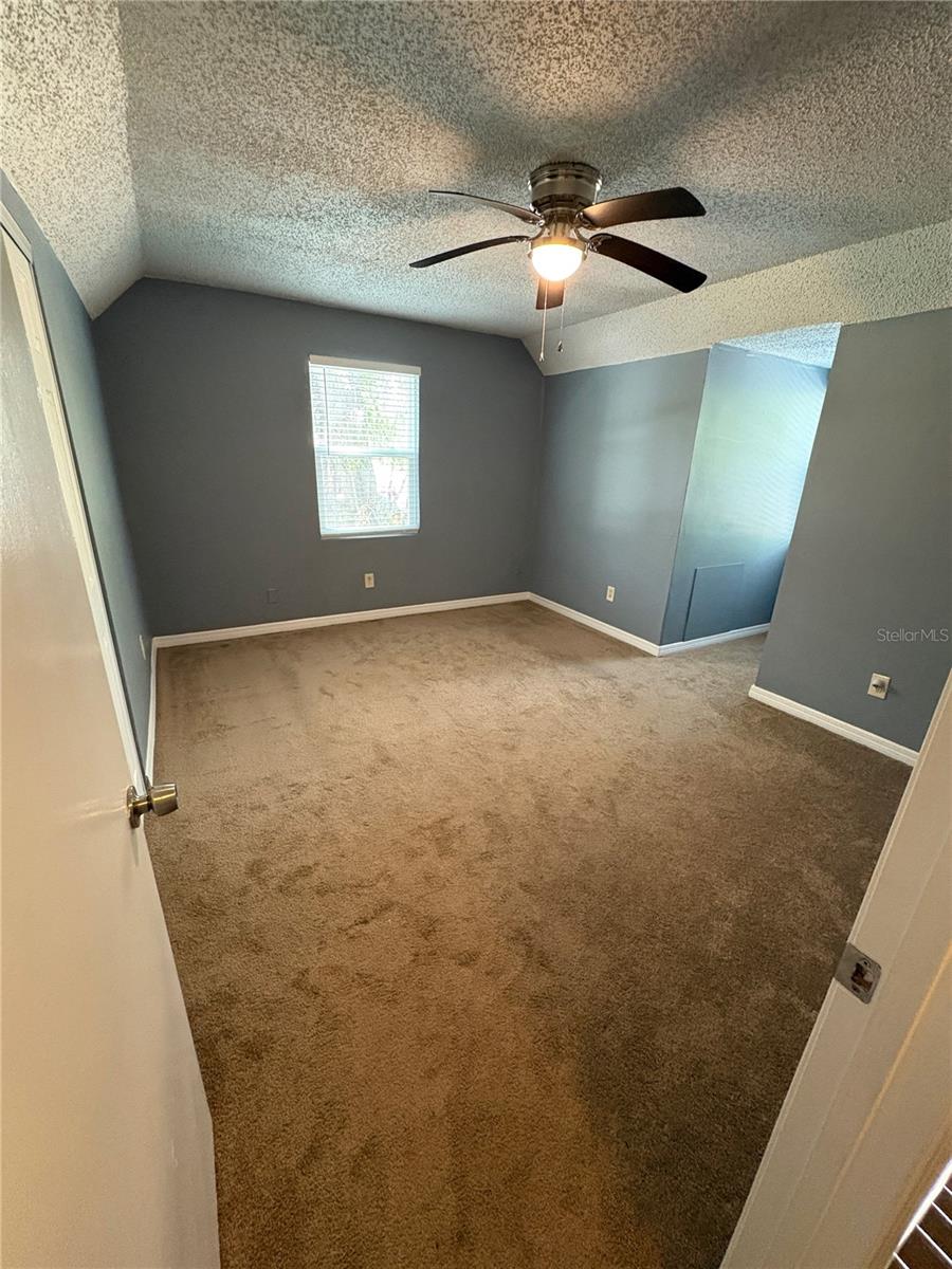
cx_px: 476
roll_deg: -1.9
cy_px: 634
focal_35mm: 14
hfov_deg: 85.7
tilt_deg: -19.3
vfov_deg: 102.1
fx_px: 513
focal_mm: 2.22
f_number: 2.2
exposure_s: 1/40
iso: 640
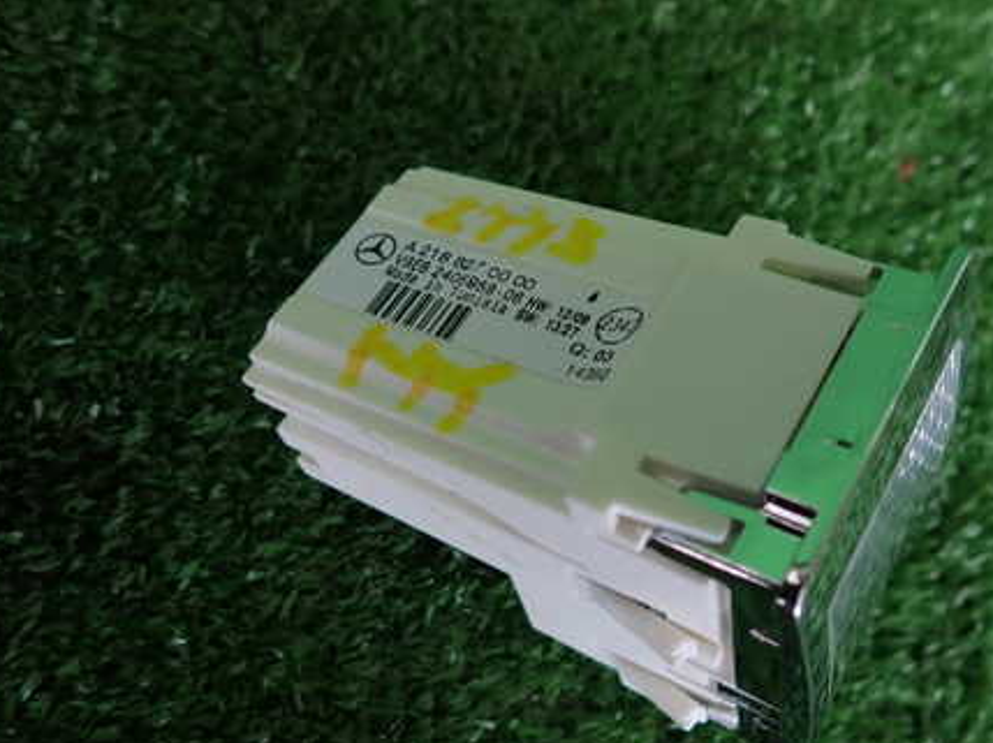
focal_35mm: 35
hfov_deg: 52.6
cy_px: 444
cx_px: 551
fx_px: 1003
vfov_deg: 40.5
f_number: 2
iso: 160
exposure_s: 1/60
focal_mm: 4.5
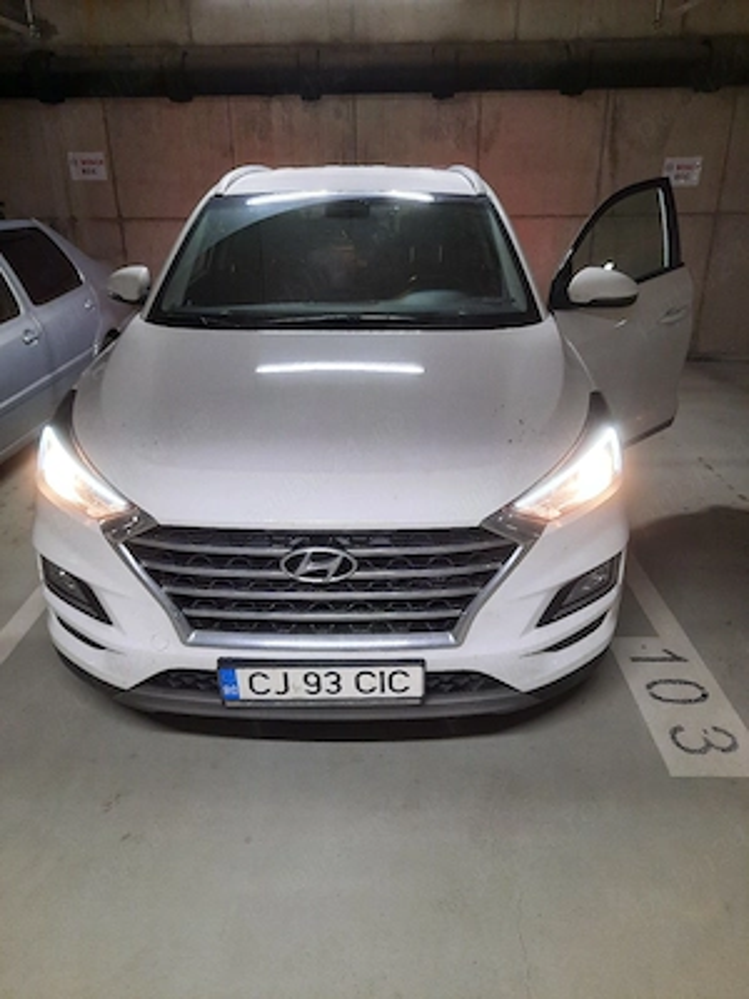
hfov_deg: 54.9
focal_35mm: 25
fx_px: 721
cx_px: 374
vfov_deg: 69.4
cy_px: 500
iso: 250
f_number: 2
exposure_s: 1/33
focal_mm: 4.6
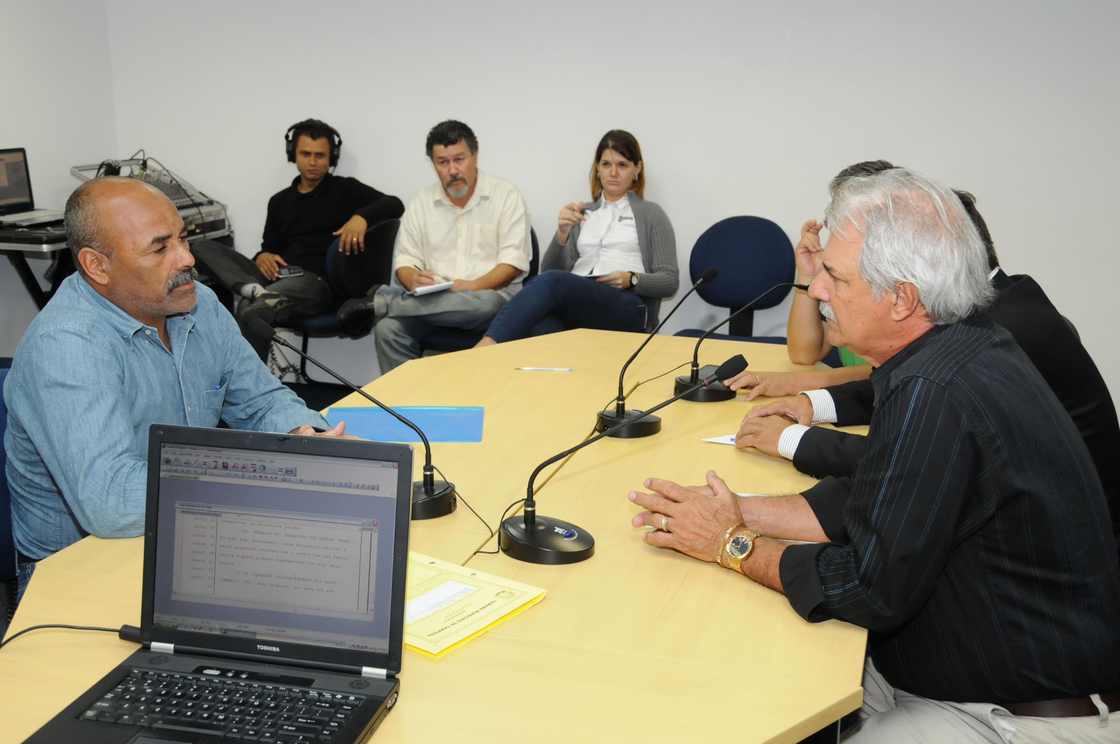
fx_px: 1212
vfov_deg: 34.1
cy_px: 372
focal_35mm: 39
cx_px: 560
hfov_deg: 49.6
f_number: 5
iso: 800
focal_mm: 26
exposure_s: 1/100
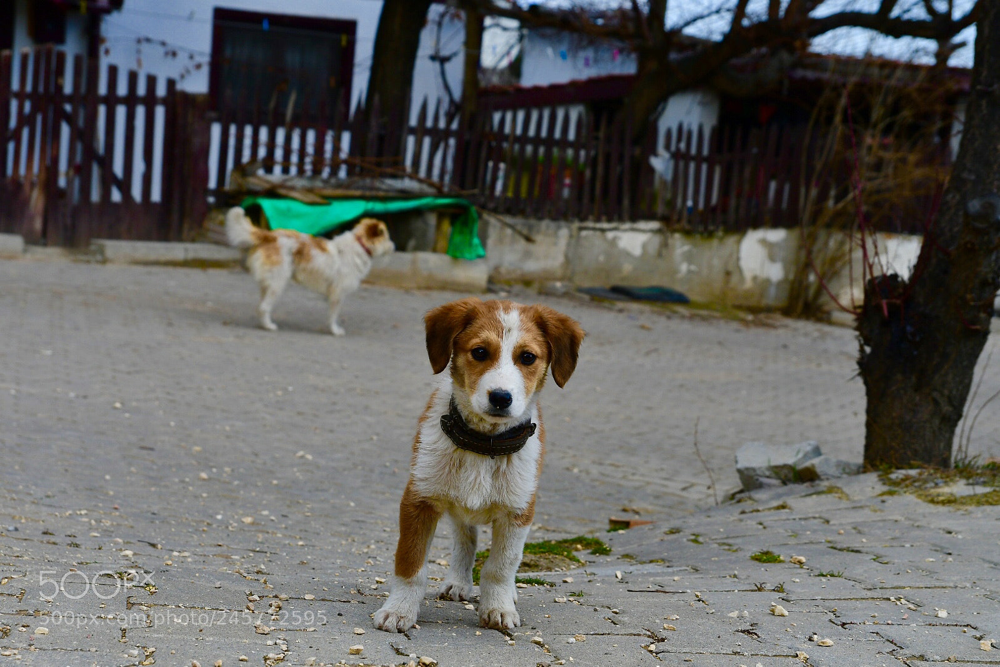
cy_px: 334
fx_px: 2083
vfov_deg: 18.2
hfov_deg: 27.0
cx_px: 500
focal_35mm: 75
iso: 320
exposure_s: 1/100
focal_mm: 50
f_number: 7.1
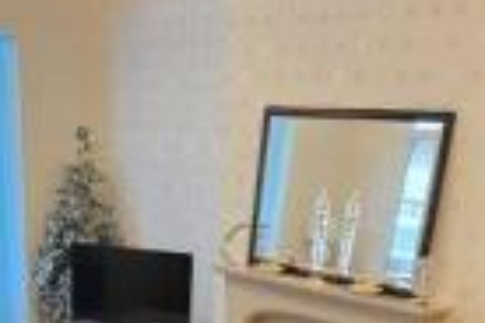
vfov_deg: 20.1
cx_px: 227
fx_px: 768
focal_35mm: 57
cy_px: 500
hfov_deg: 35.0
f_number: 1.9
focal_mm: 2.2
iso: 400
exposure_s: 1/50
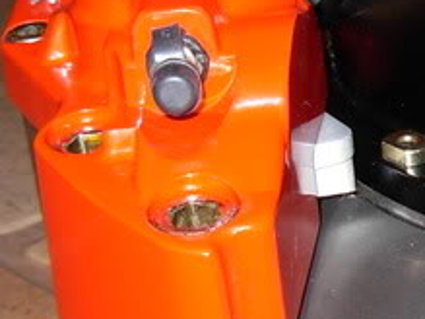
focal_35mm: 139
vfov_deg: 10.6
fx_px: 1706
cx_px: 559
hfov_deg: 13.7
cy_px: 105
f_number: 2.9
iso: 79
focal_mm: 6.3
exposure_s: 1/22.6
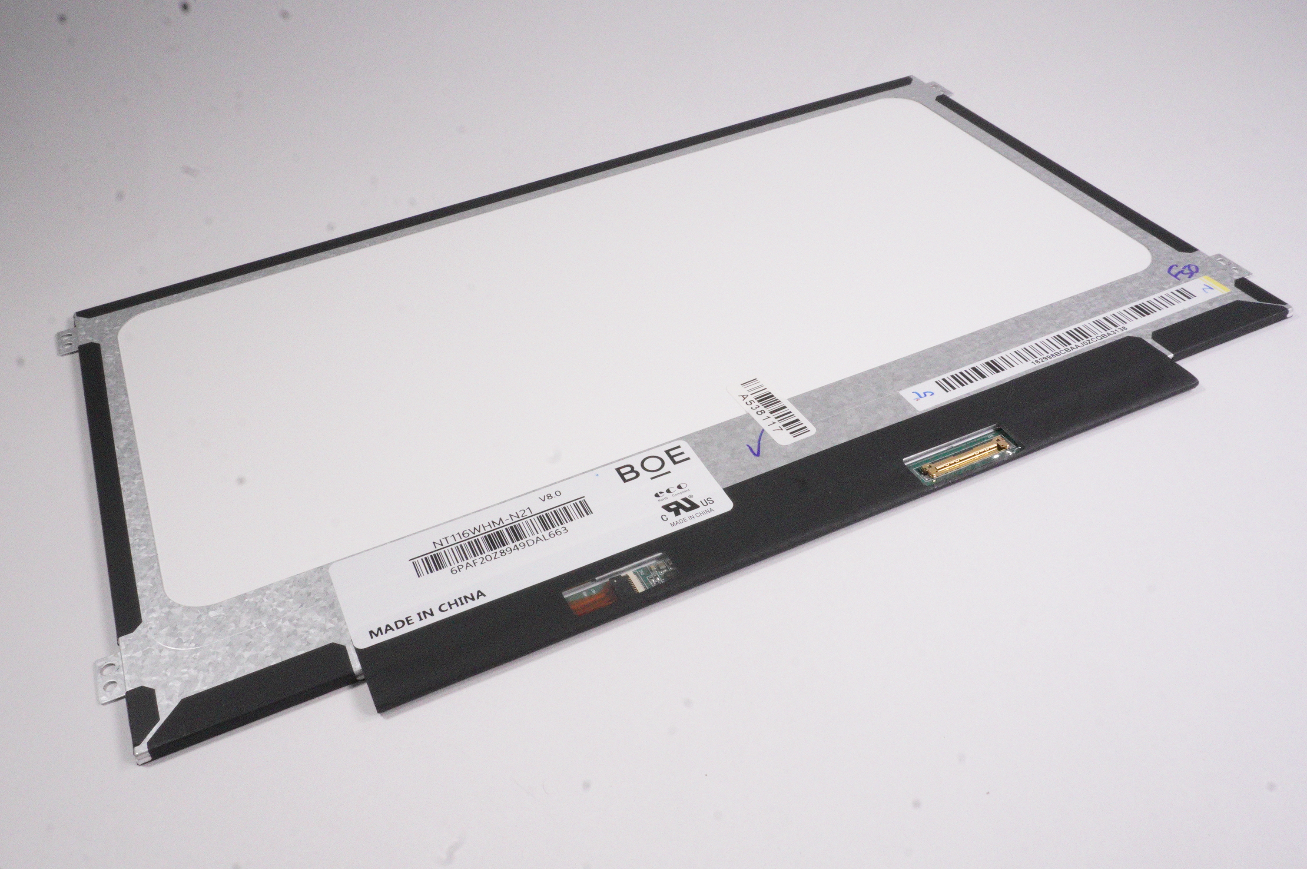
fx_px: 1143
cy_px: 434
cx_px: 654
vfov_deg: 41.6
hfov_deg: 59.5
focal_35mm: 32
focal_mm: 21
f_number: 22
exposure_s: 1/250
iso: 6400
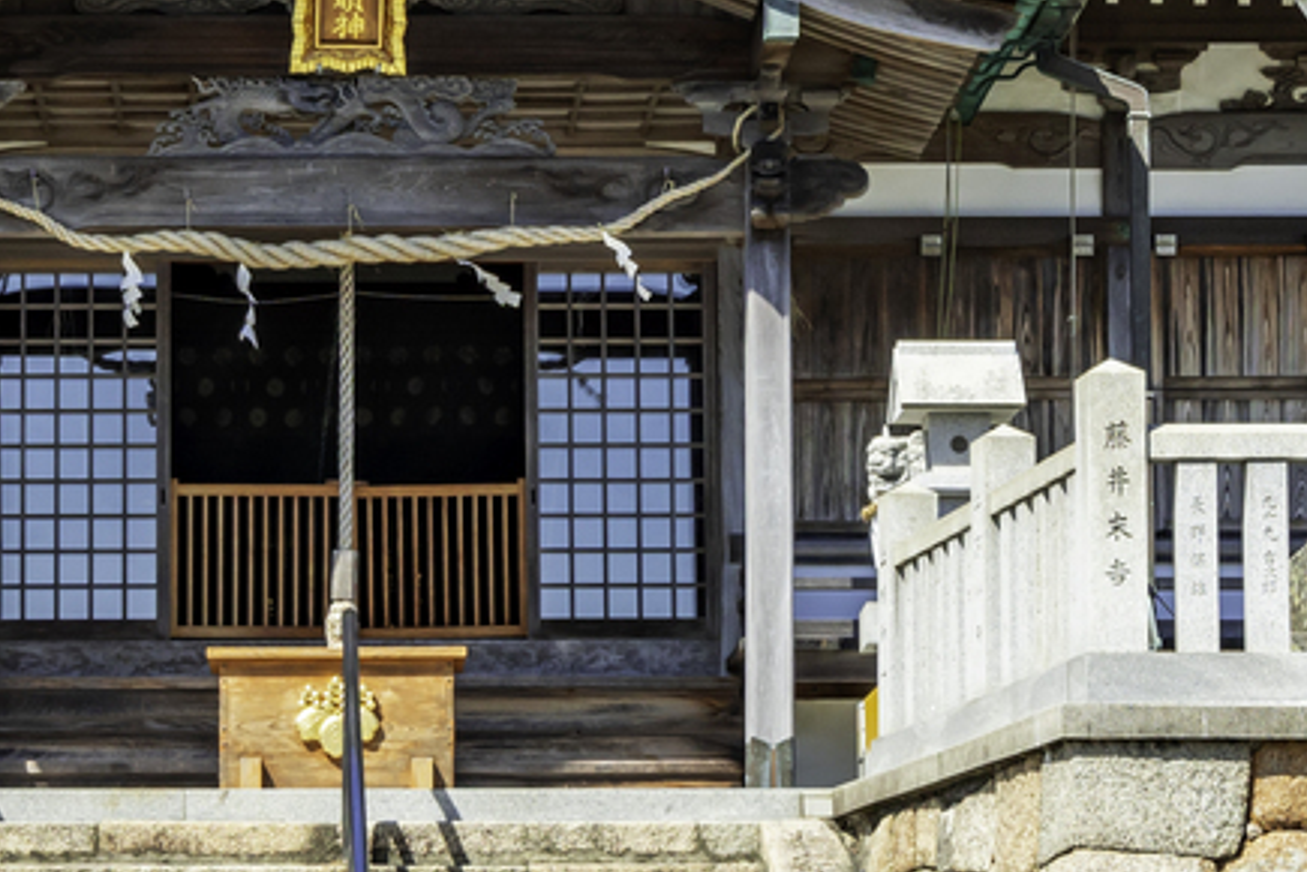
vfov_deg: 8.5
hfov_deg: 12.7
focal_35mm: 161
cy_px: 156
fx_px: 5845
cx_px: 234
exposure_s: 1/640
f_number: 8
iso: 160
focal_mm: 35
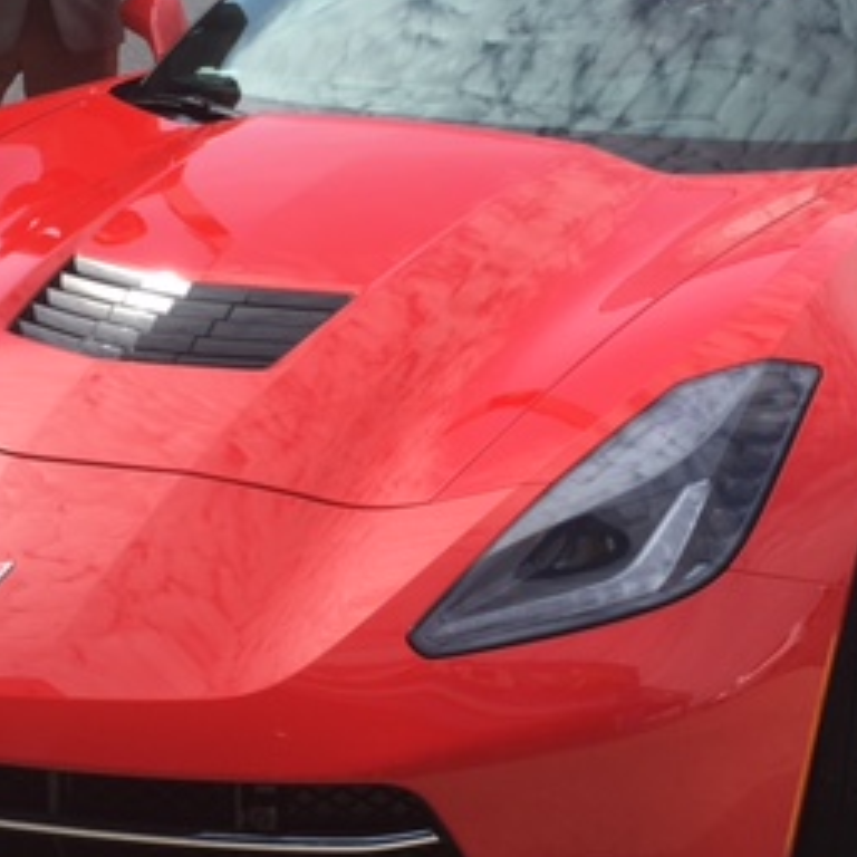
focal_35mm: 64
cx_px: 318
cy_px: 331
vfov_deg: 26.8
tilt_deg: -21.6
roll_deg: +1.1
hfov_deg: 26.8
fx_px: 1793
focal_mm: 4.15
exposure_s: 1/927
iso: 25
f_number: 2.2
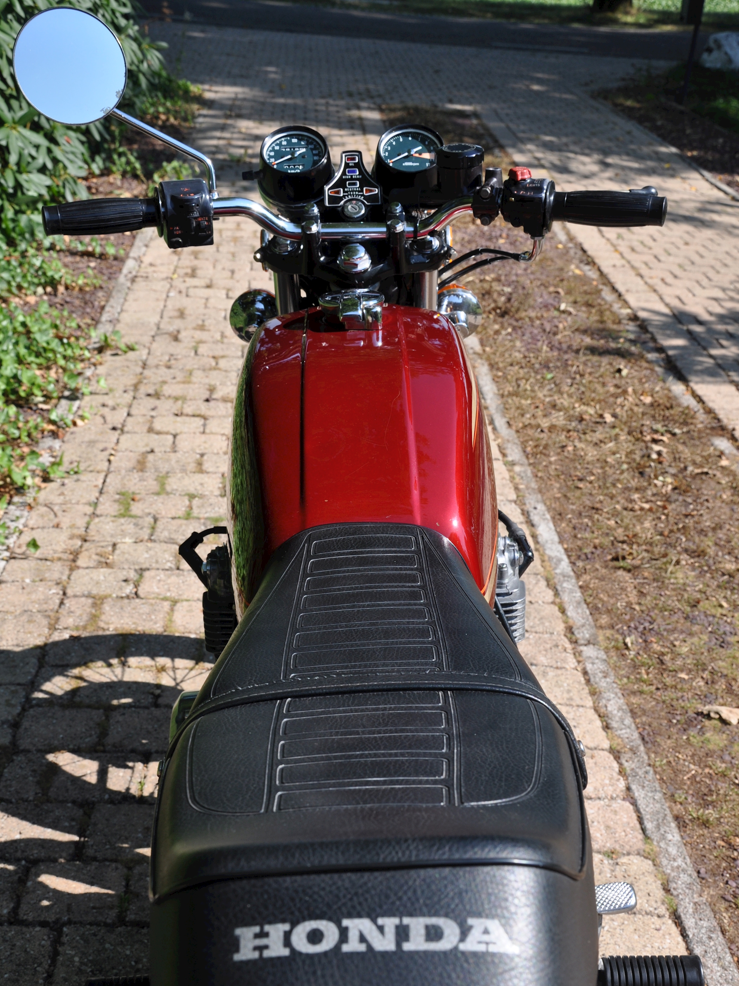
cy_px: 548
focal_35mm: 49
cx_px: 370
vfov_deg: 38.9
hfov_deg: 29.7
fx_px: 1395
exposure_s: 1/320
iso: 200
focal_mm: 30
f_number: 9
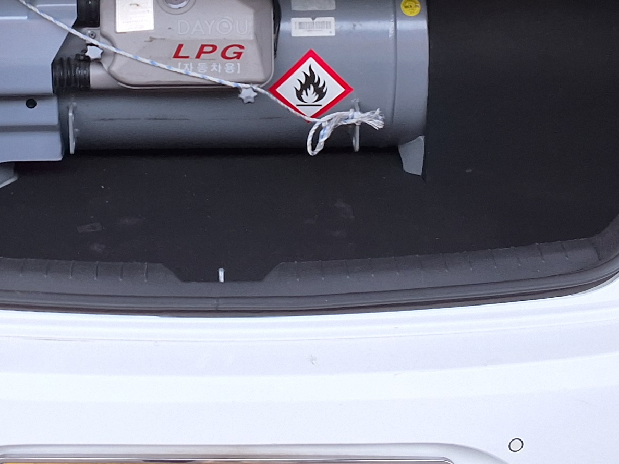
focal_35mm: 77
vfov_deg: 18.5
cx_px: 211
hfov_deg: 25.2
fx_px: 1377
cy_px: -37
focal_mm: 2.91
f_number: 1.9
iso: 32
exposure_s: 1/295
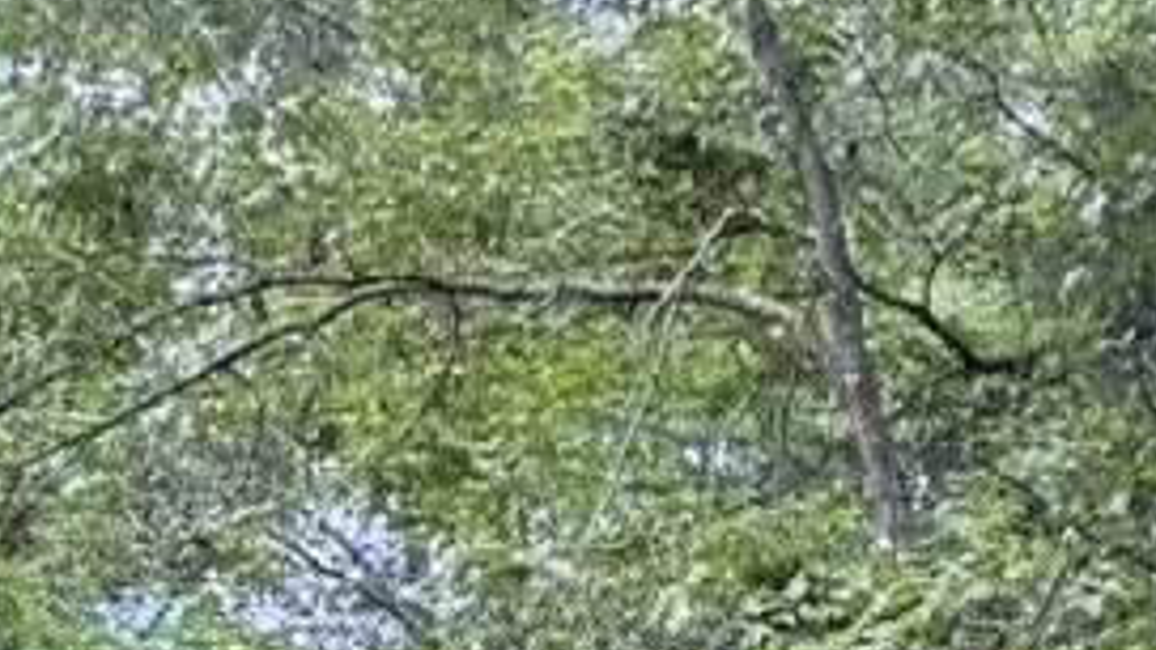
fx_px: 6039
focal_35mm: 197
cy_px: 918
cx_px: 557
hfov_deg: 10.9
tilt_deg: +2.6
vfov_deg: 6.1
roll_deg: +2.6
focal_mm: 6.76
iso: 160
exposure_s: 1/121
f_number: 1.78
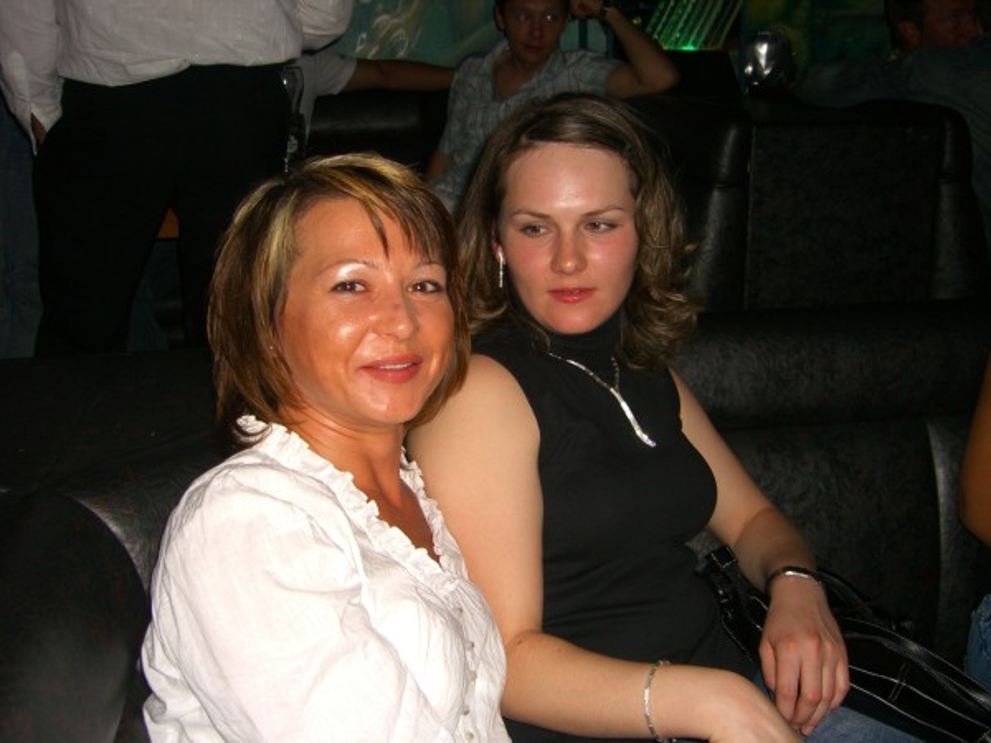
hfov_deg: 49.0
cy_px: 372
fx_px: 1088
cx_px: 496
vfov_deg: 37.7
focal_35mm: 38
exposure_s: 1/60
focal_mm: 7.9
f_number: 2.8
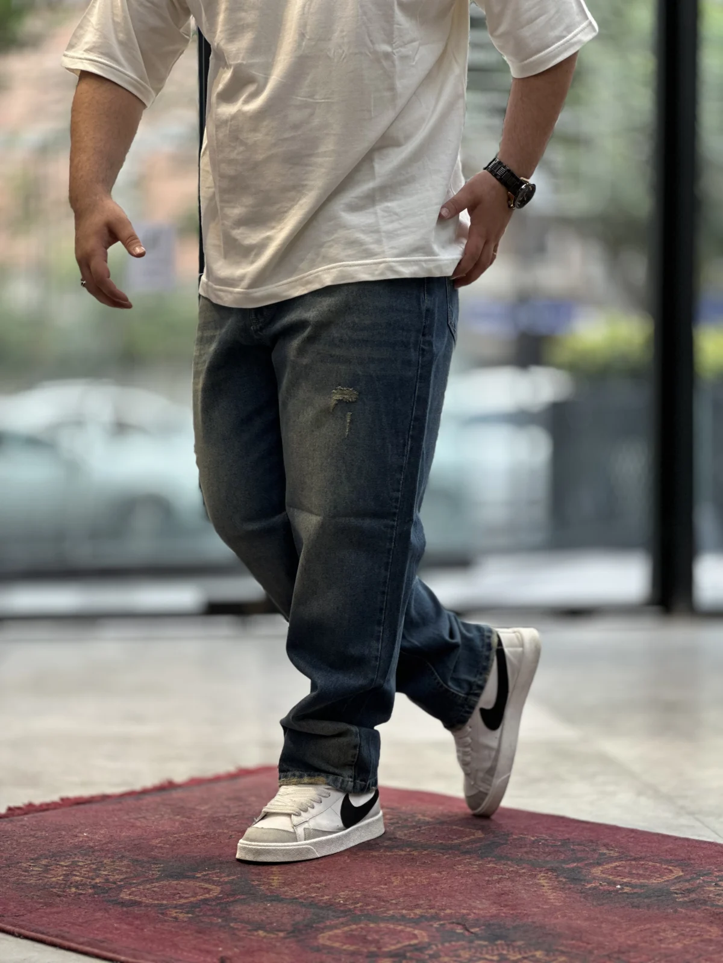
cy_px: 482
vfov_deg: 25.3
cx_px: 362
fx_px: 2144
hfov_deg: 19.1
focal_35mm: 77
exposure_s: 1/100
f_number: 2.8
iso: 64
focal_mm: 9
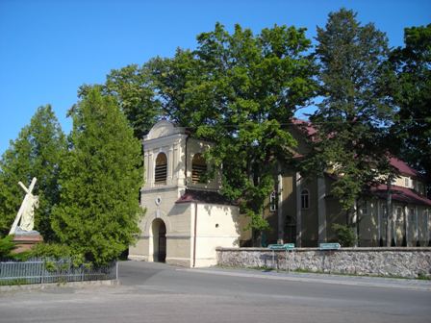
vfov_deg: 37.7
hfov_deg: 49.0
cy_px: 162
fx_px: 473
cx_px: 216
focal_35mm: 38
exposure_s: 1/177
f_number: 6.4
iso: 50
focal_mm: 6.3
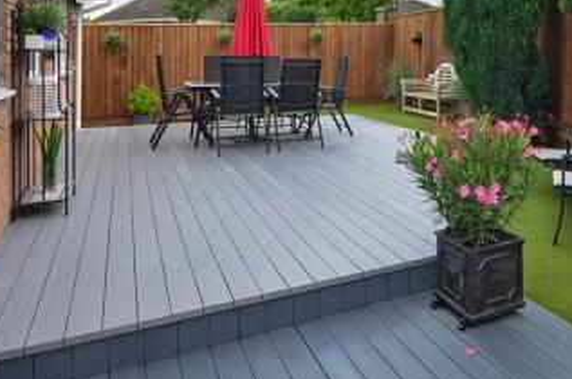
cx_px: 422
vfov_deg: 39.9
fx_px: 492
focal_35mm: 31
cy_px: 58
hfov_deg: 57.6
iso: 200
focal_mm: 10
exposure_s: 1/125
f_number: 5.6
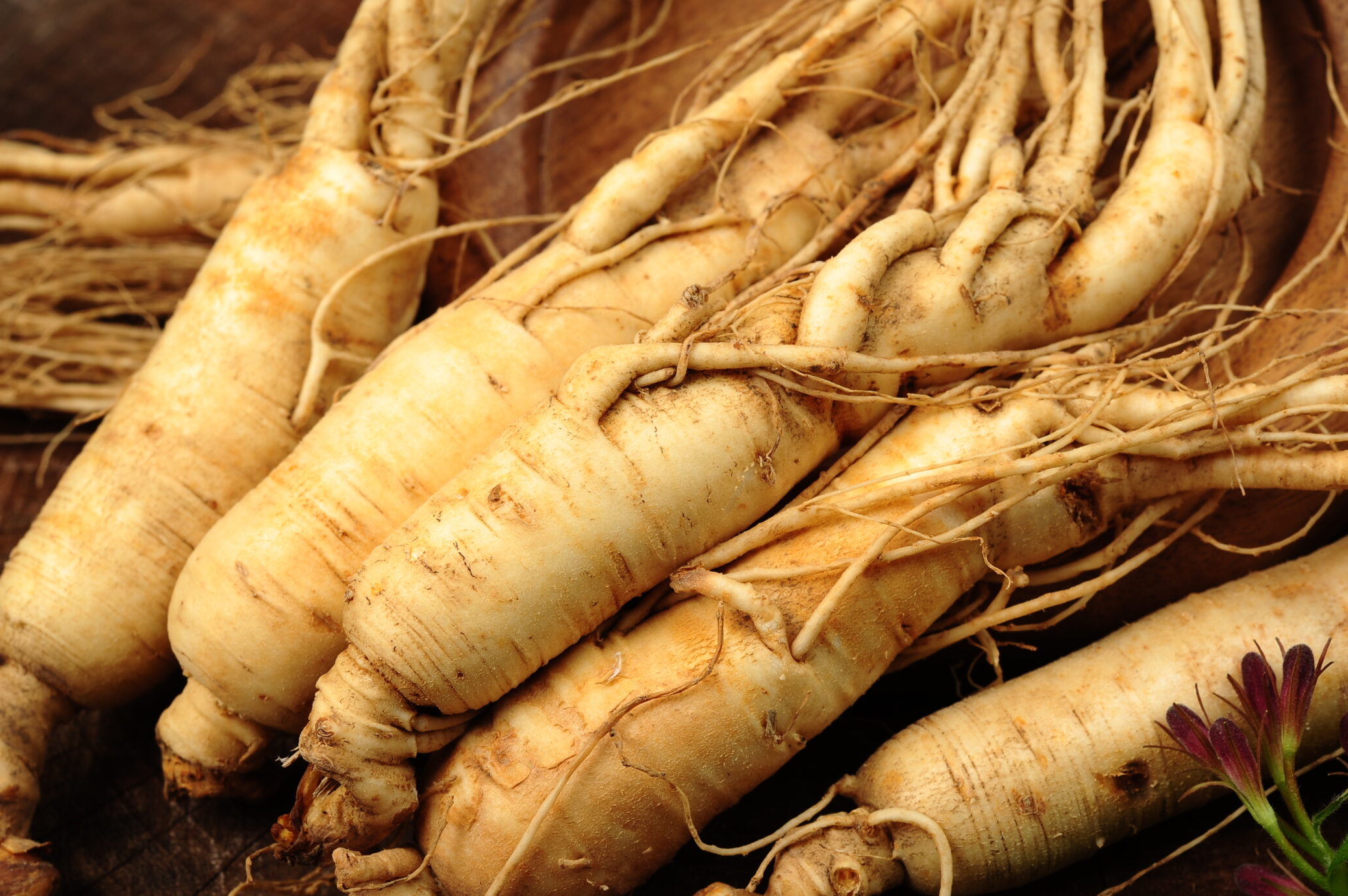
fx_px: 2769
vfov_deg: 18.4
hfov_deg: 27.3
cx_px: 765
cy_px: 543
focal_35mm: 74
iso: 100
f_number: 14
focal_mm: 60
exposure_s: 1/125
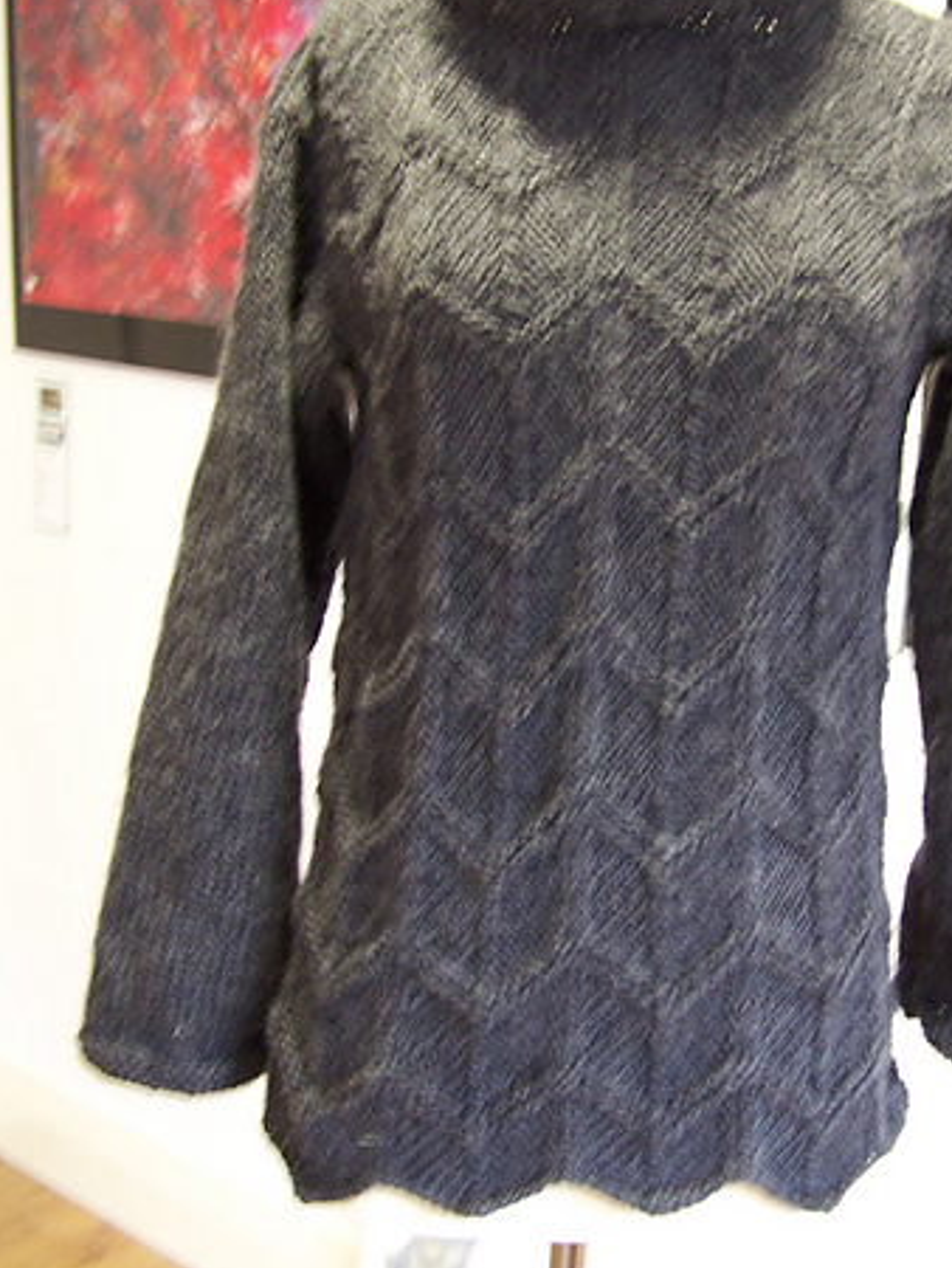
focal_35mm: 54
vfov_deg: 35.5
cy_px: 592
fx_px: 1978
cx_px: 665
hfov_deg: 26.8
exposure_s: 1/8
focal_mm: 6.3
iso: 140
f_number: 2.8
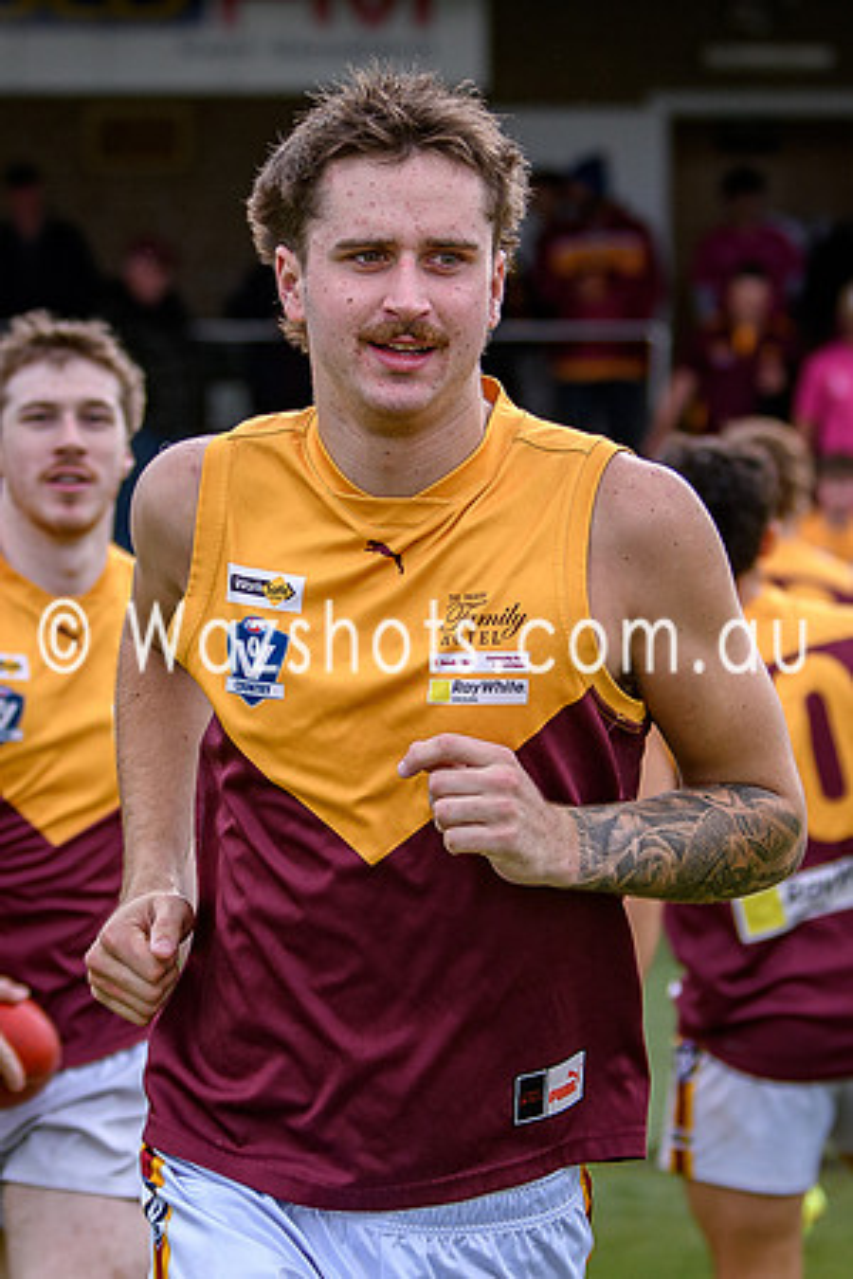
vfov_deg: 9.7
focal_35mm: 213
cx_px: 272
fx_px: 7567
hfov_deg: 6.4
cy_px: 656
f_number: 2.8
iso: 280
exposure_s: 1/1600
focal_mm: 70
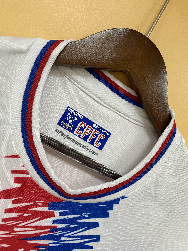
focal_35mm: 26
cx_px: 94
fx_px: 188
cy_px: 126
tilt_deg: +2.9
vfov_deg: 67.3
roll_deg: -29.2
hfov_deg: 53.1
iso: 125
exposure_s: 1/50
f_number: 1.8
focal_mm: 4.25
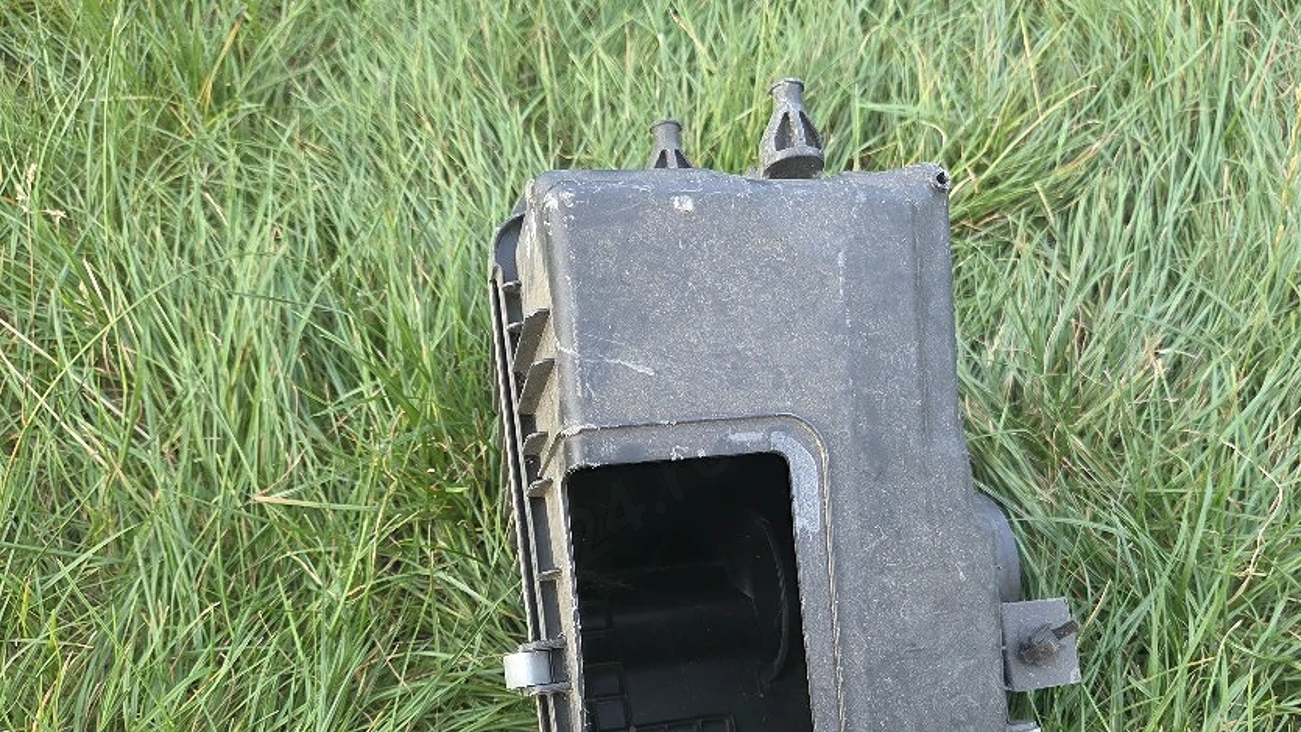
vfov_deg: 37.8
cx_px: 668
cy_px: 567
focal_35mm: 30
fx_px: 1035
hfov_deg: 64.3
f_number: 1.8
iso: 80
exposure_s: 1/182
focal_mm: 5.4
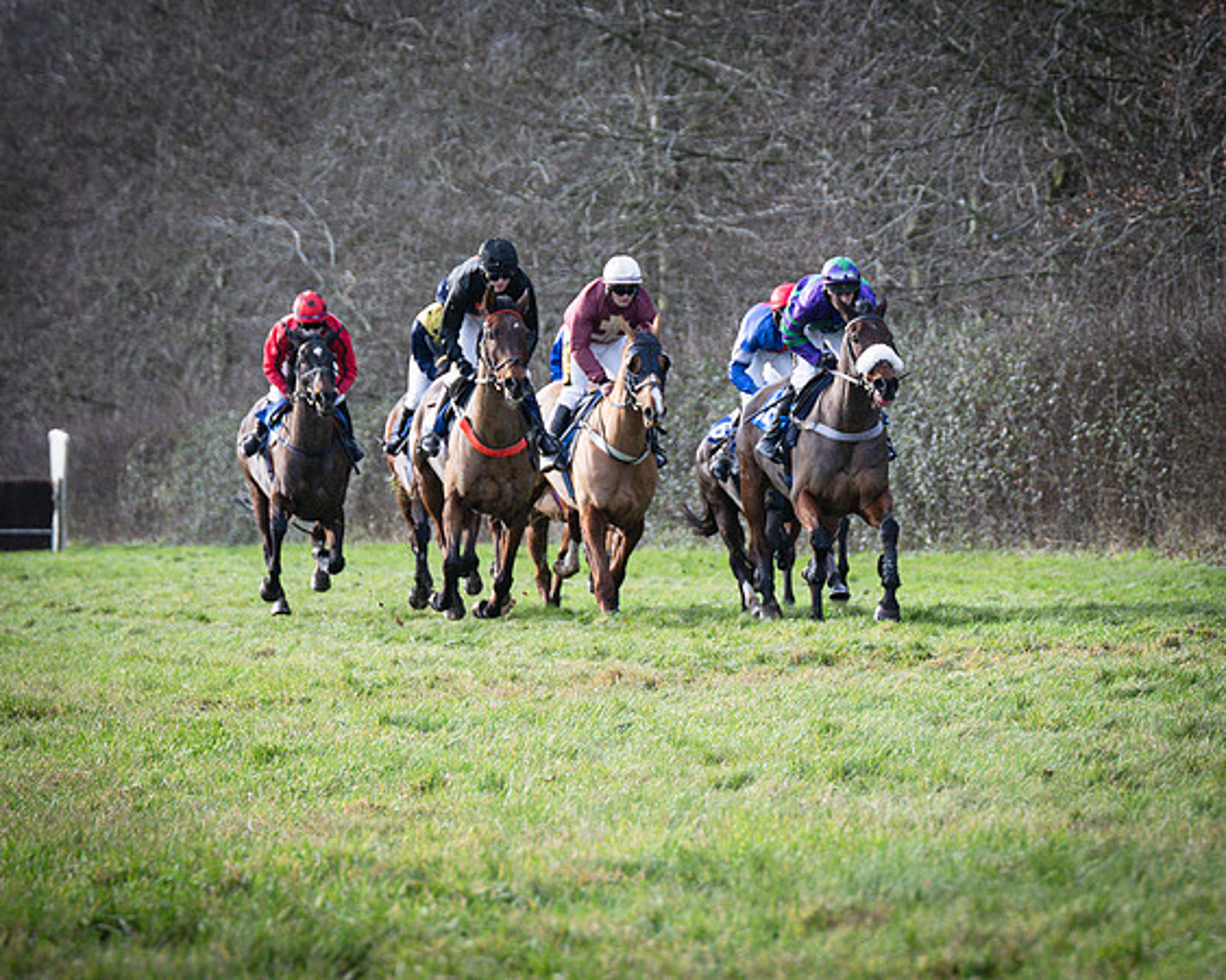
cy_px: 211
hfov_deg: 7.1
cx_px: 940
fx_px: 9901
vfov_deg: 5.7
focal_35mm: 273
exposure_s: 1/2000
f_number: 2.8
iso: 400
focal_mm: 83
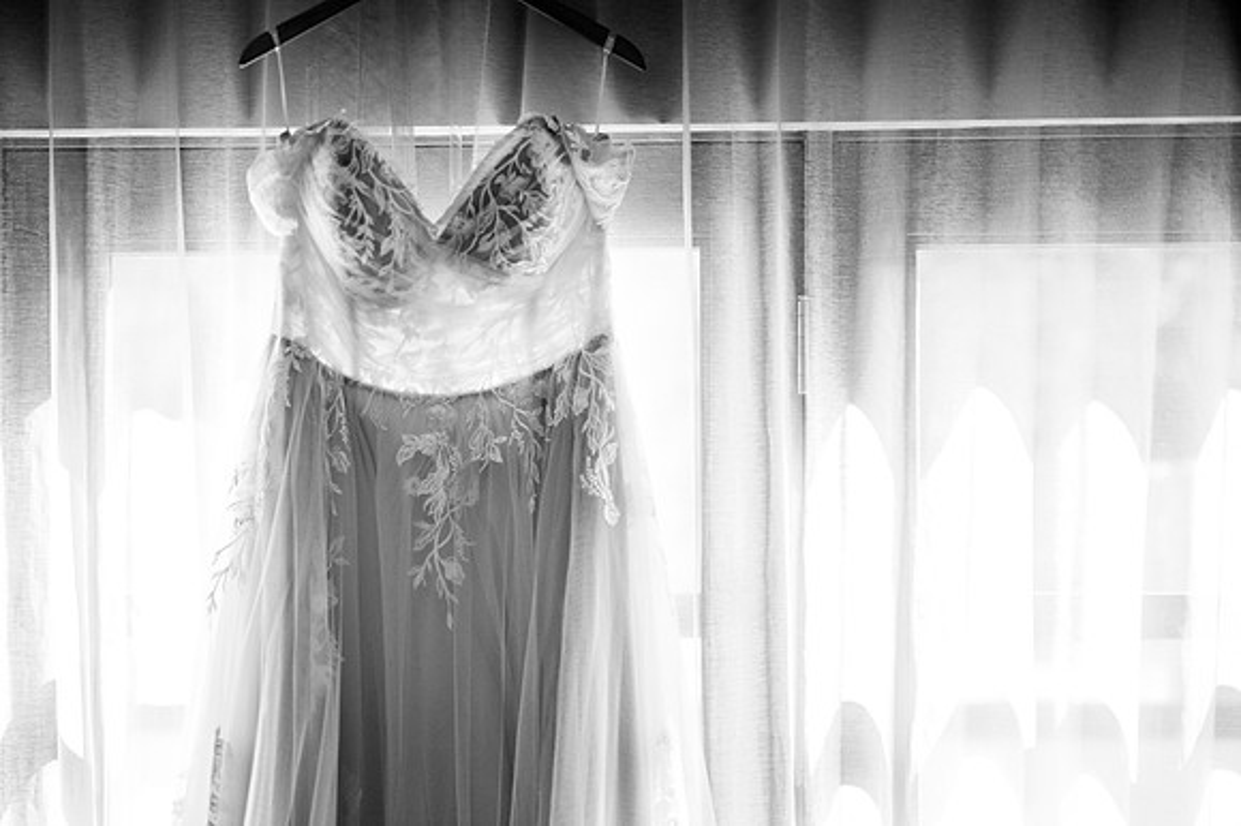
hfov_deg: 19.5
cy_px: 413
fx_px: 3617
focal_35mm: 105
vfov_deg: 13.0
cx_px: 620
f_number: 4.2
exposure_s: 1/500
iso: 640
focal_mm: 105
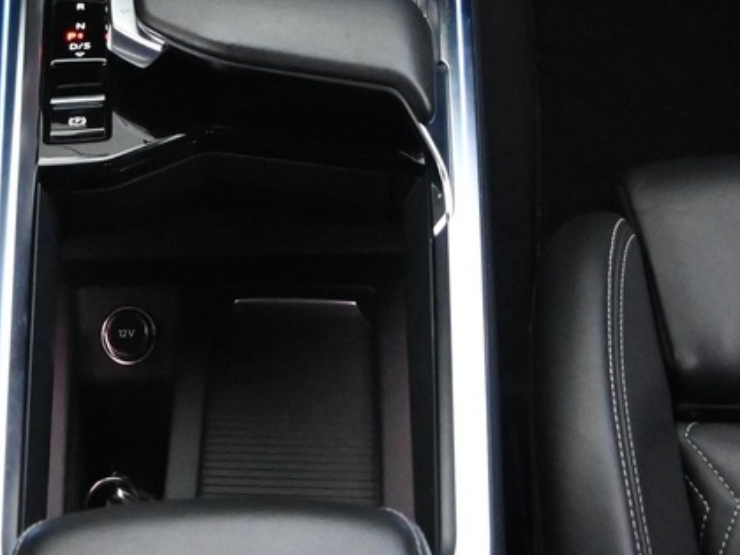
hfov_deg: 21.9
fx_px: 1903
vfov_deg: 15.1
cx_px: 217
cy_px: -322
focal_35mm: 89
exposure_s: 1/25
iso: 5600
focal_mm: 16
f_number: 3.5
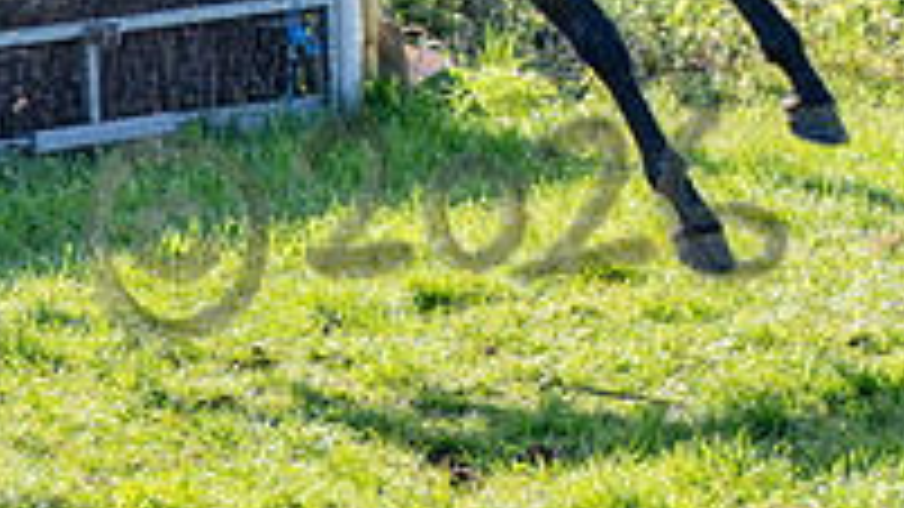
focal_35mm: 248
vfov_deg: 4.9
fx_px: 5944
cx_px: -341
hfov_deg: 8.5
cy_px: -237
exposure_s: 1/1250
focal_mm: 70
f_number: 4
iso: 320
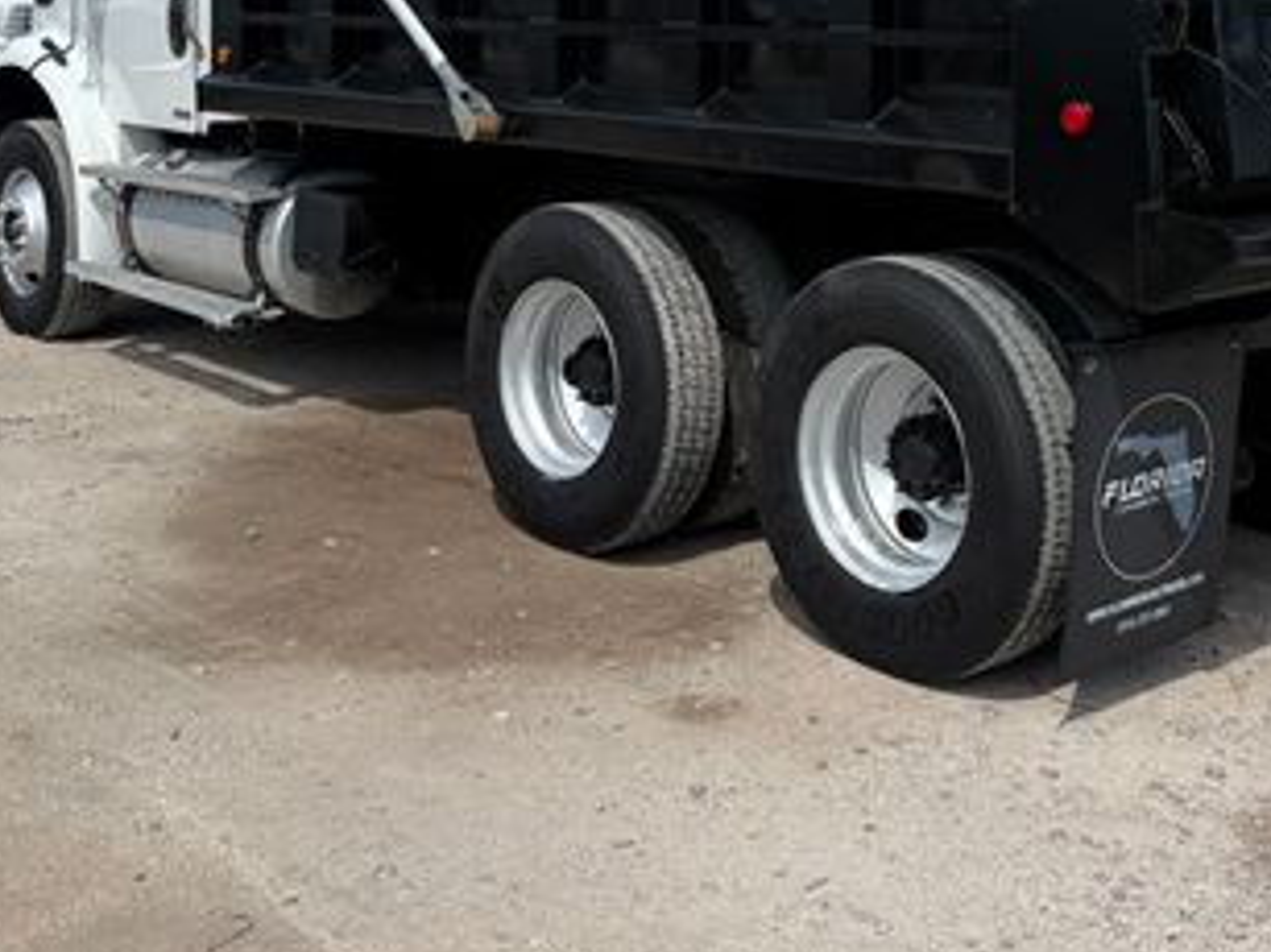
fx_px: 1835
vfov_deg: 27.7
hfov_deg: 37.9
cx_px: 828
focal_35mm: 50
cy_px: 50
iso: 80
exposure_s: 1/6173
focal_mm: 6.76
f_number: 1.78
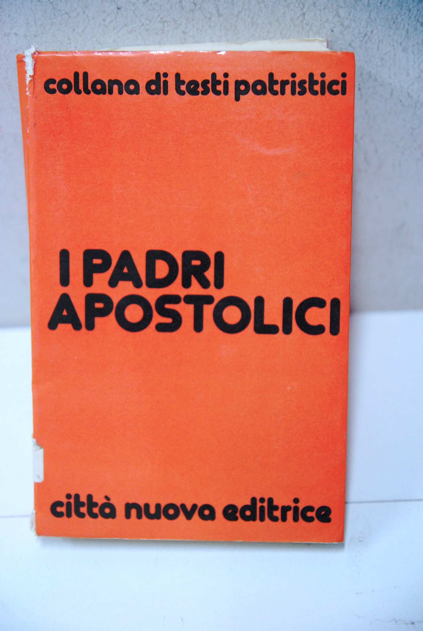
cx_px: 212
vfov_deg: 27.0
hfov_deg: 18.2
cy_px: 316
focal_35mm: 75
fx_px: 1318
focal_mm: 50
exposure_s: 1/60
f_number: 4
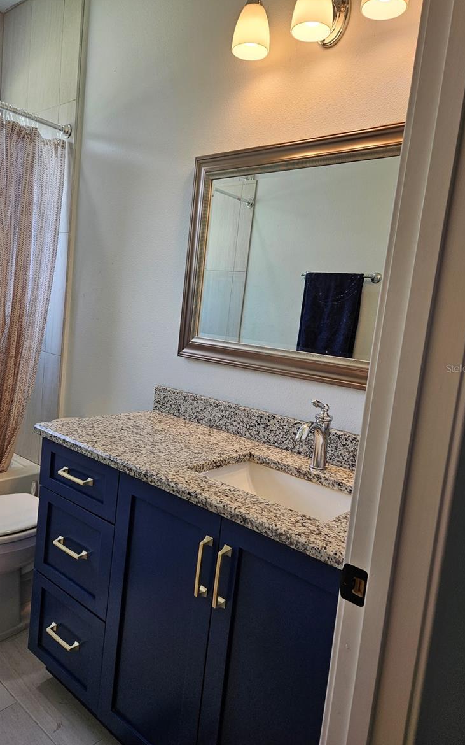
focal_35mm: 25
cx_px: 205
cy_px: 368
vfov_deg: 72.5
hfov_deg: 49.2
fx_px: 507
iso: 40
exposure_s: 1/120
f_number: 1.8
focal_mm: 5.4
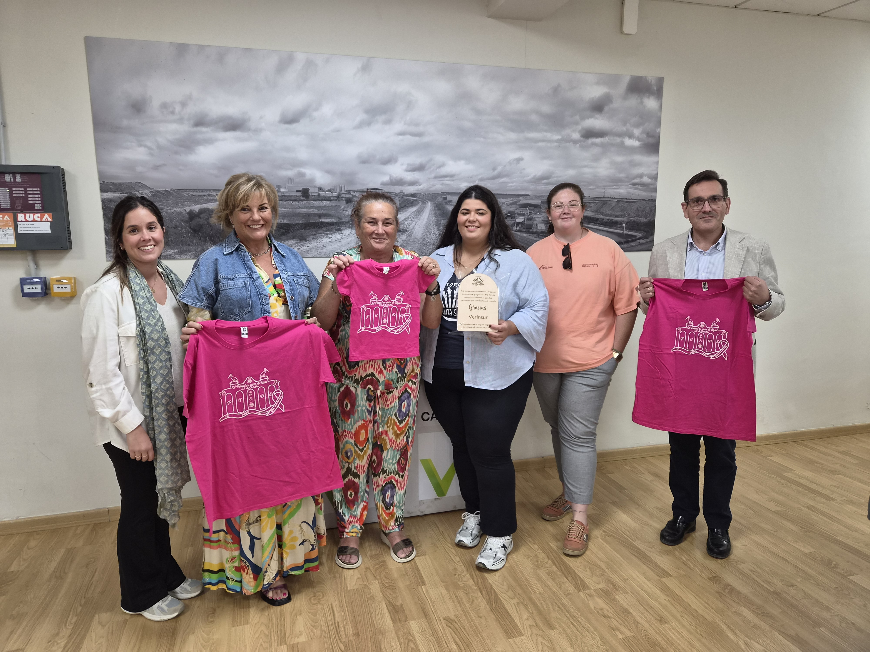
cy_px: 326
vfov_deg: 58.9
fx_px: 578
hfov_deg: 73.9
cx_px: 435
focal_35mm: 23
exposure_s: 1/100
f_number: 1.8
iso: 200
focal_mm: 5.4
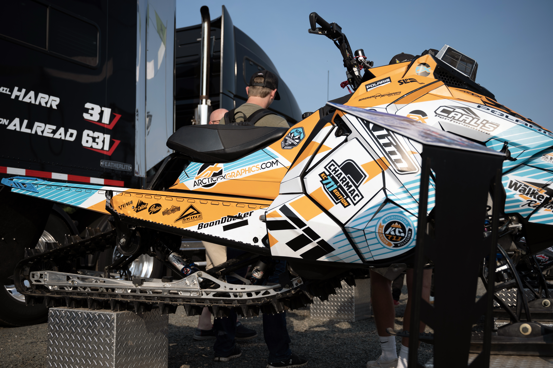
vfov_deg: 35.0
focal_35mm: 38
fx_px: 583
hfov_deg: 50.7
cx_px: 276
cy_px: 184
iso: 100
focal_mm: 38
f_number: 4
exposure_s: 1/1250
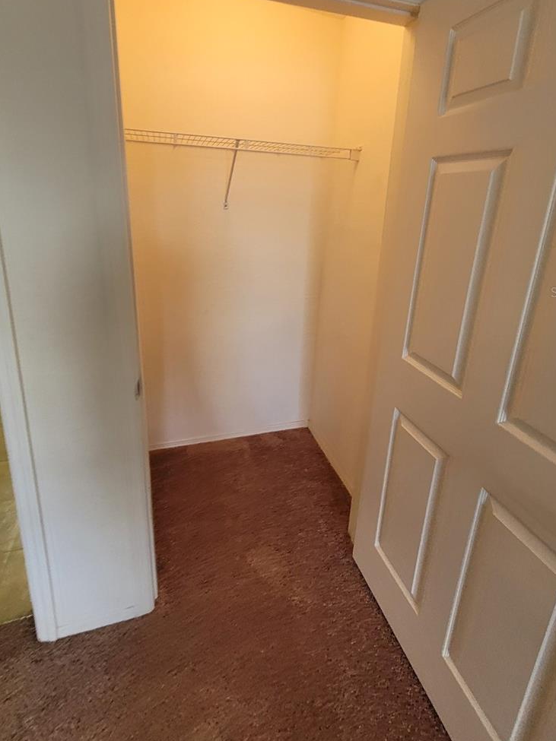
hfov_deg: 78.1
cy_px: 292
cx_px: 268
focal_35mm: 16
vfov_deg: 93.1
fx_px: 343
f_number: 2.2
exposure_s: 1/60
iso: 160
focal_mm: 1.74
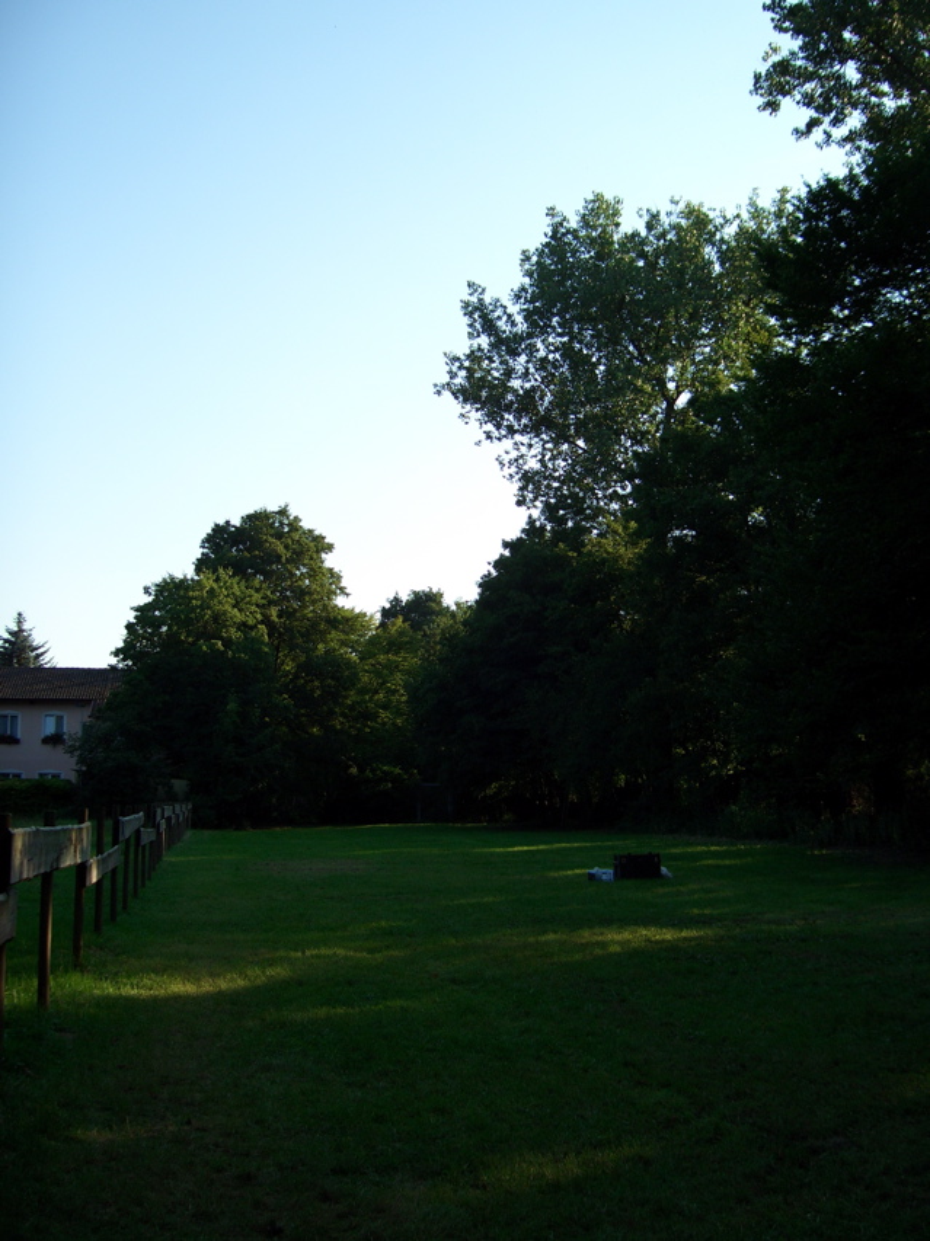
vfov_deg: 47.9
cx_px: 465
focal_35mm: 39
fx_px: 1398
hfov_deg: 36.8
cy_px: 620
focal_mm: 8
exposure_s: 1/500
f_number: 2.8
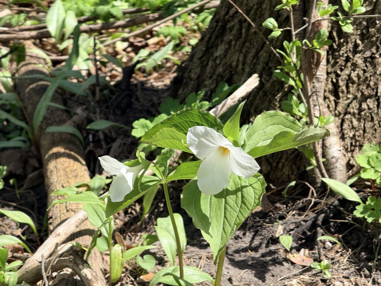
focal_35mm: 120
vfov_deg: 12.3
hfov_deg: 16.4
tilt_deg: -15.6
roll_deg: -0.1
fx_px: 1321
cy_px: 143
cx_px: 190
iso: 64
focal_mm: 15.66
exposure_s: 1/793
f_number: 2.8
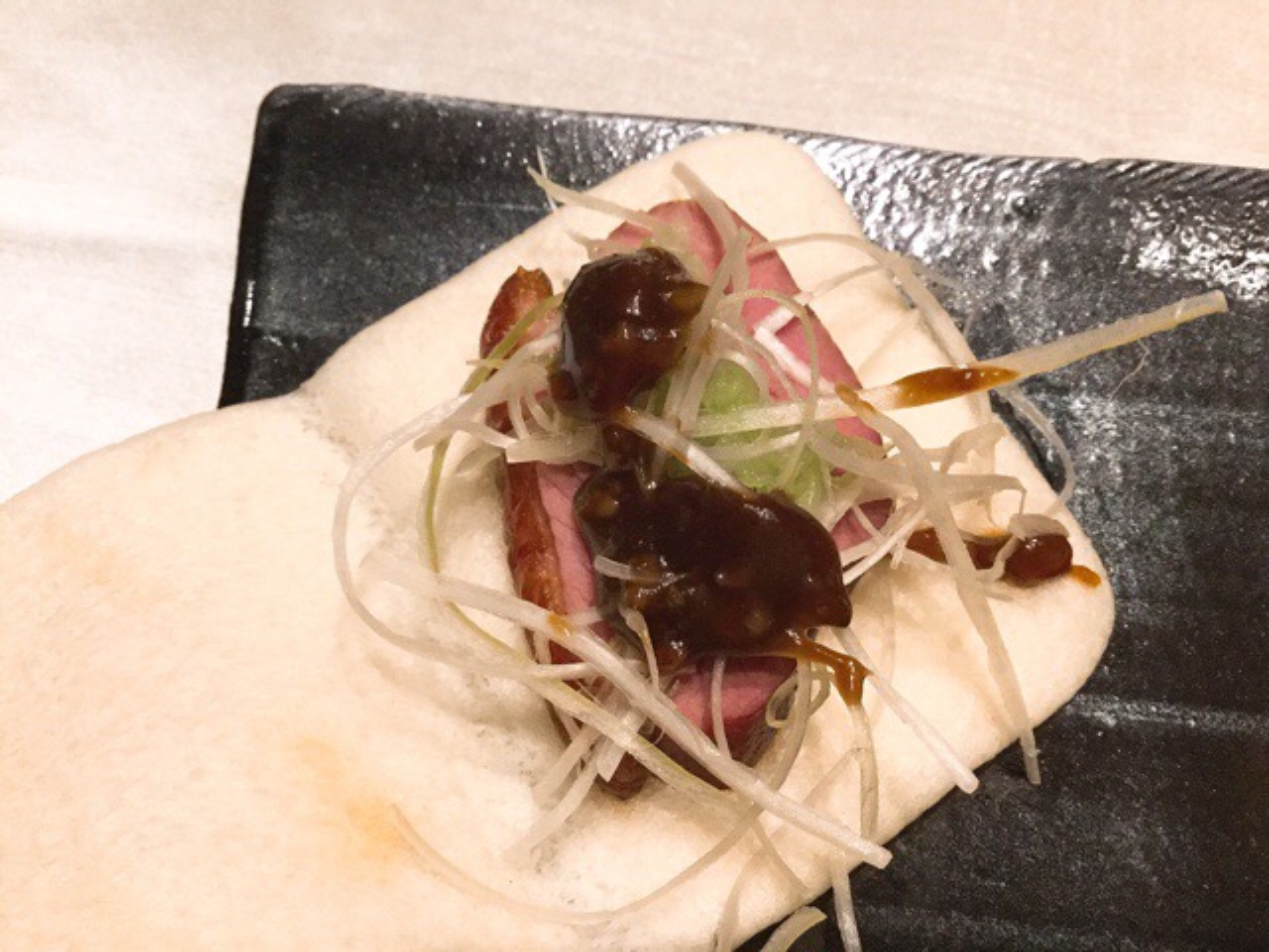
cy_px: 476
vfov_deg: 45.4
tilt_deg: -58.7
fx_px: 1136
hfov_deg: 58.4
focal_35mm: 31
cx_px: 634
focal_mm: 3.3
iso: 200
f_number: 2.4
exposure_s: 1/20
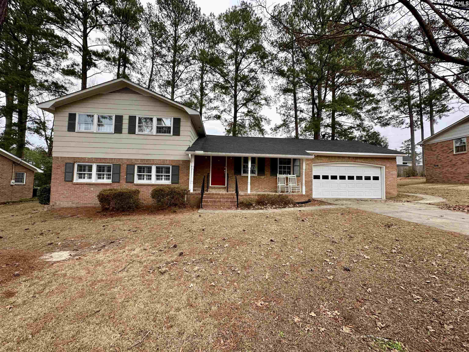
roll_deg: -0.6
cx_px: 234
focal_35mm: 14
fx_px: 190
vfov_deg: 85.7
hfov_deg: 102.1
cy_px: 176
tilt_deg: +3.7
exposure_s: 1/99
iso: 64
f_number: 2.2
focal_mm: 2.22
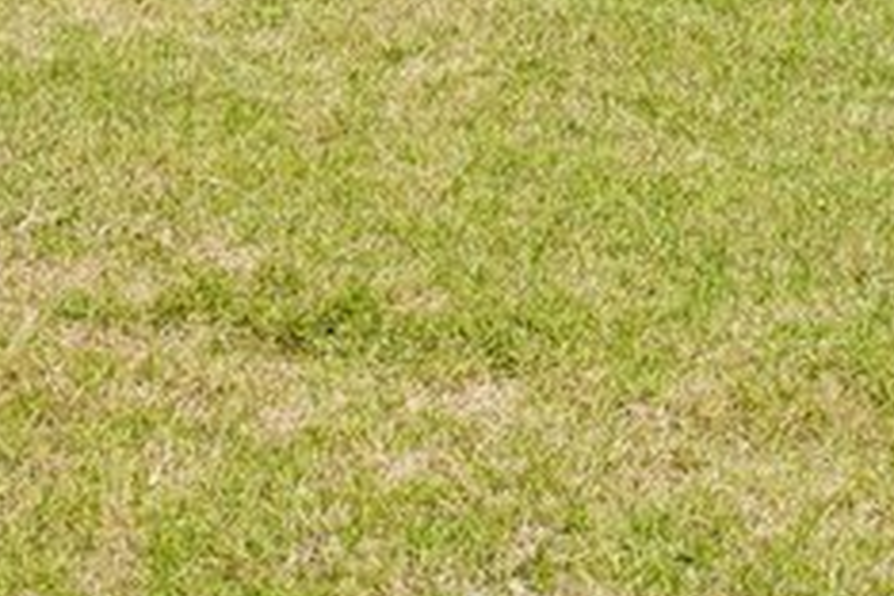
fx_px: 4470
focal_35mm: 180
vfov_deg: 6.7
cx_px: 1788
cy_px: -1379
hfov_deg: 10.5
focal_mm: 26
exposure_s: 1/350
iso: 200
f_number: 8
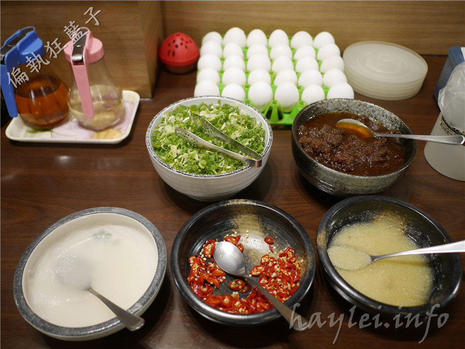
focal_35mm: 30
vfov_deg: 46.8
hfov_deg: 60.0
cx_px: 232
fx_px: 403
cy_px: 174
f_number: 1.7
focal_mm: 15
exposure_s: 1/60
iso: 640
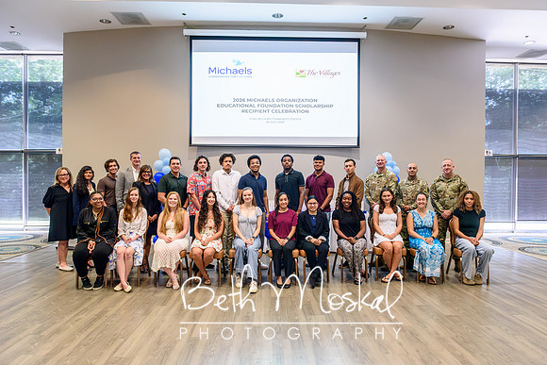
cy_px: 182
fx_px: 365
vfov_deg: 53.2
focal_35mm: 24
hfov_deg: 73.7
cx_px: 274
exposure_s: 1/160
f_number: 5
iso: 3200
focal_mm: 24
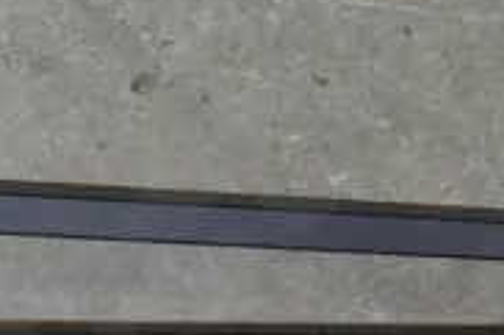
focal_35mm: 211
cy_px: 314
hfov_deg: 9.7
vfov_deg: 6.5
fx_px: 2951
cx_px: 86
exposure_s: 1/60
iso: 200
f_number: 4
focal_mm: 18
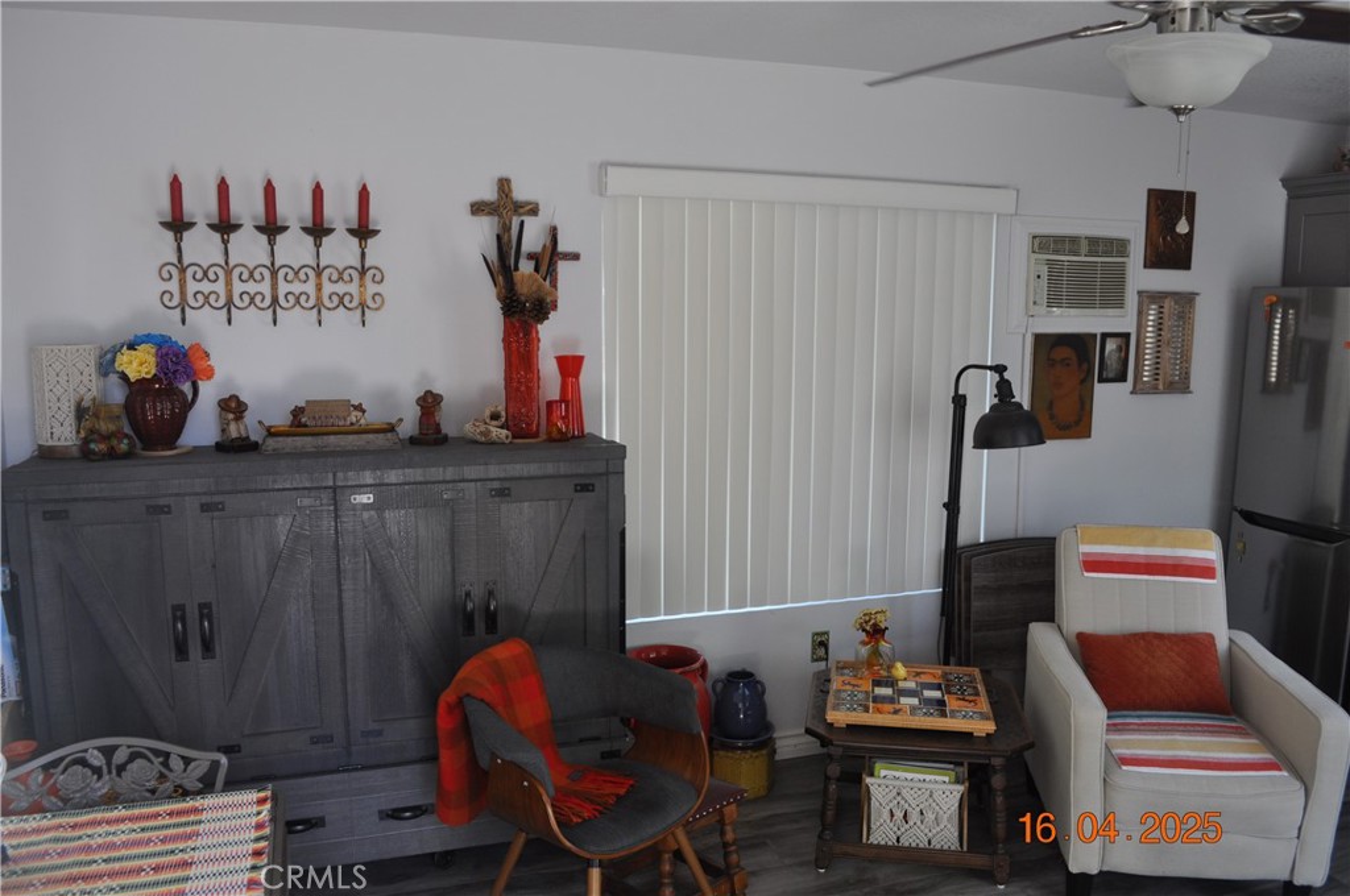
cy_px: 448
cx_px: 675
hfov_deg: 67.4
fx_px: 1011
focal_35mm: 27
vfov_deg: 47.8
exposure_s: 1/100
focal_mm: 18
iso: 400
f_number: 5
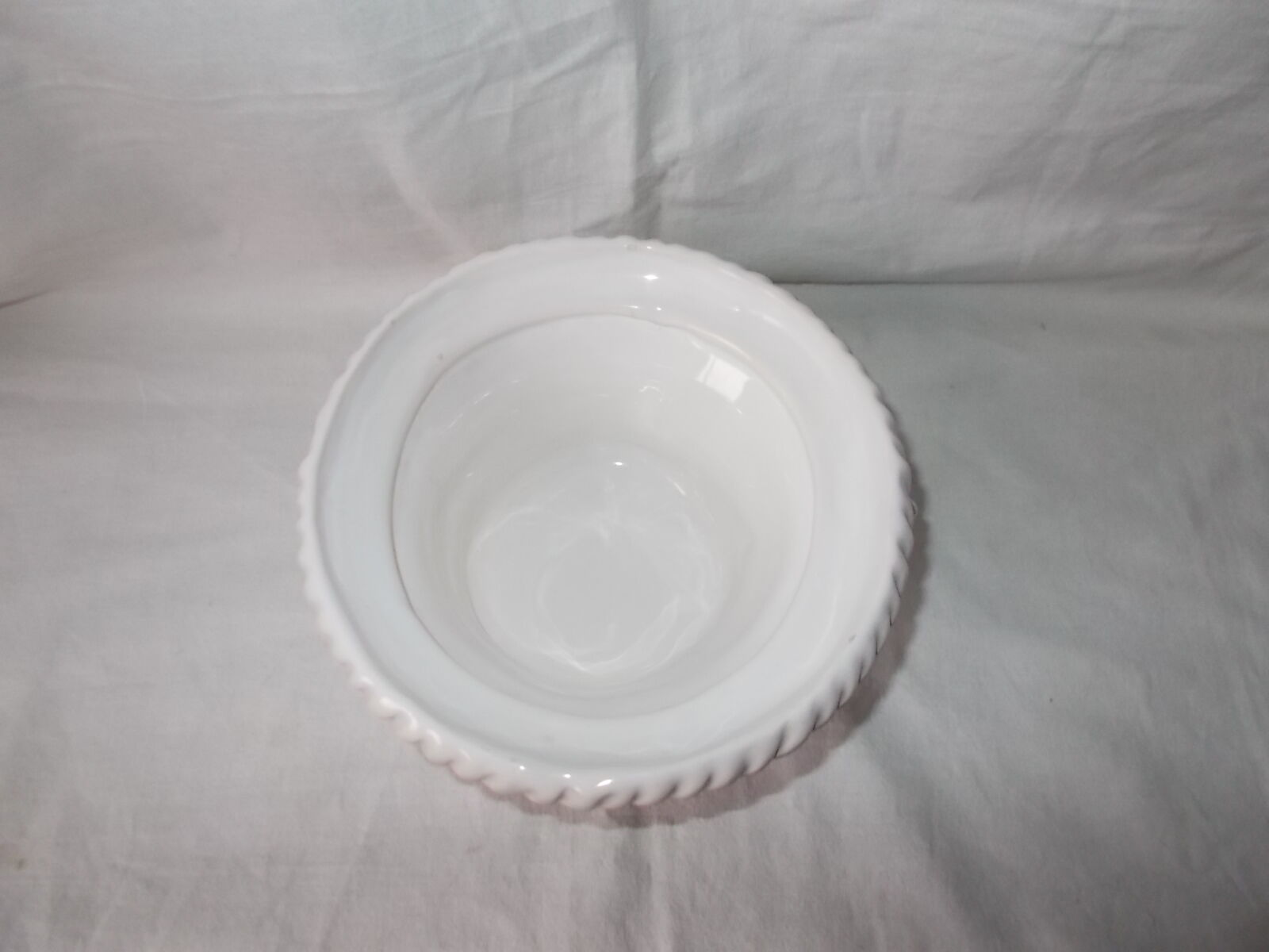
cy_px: 476
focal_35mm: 26
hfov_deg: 67.3
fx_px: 953
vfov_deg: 53.1
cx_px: 634
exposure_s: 1/25
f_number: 3.2
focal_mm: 4.6
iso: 200
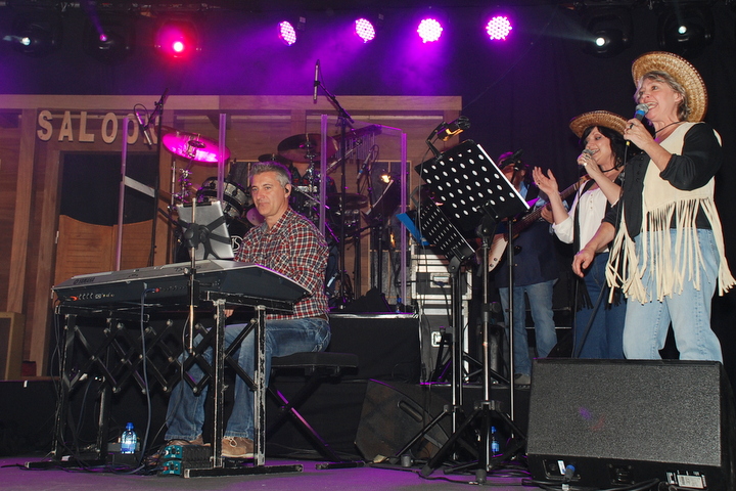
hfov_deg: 46.4
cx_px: 368
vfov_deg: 31.9
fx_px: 859
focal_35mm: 42
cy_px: 246
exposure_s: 1/60
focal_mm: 28
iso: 320
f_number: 5.6
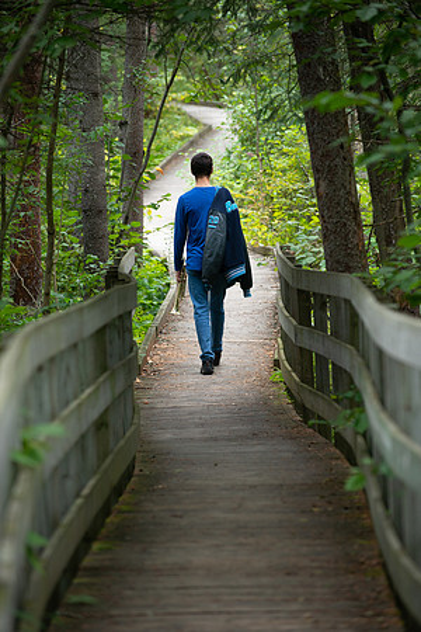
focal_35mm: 200
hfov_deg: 6.9
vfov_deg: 10.3
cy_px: 316
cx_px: 210
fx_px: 3508
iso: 800
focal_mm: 200
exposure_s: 1/200
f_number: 5
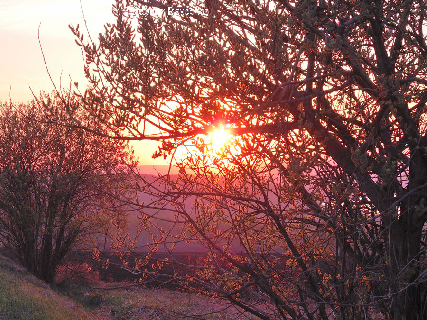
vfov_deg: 12.5
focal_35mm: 119
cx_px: 214
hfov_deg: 16.6
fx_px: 1468
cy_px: 160
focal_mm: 25.4
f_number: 8
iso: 100
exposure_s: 1/38.7
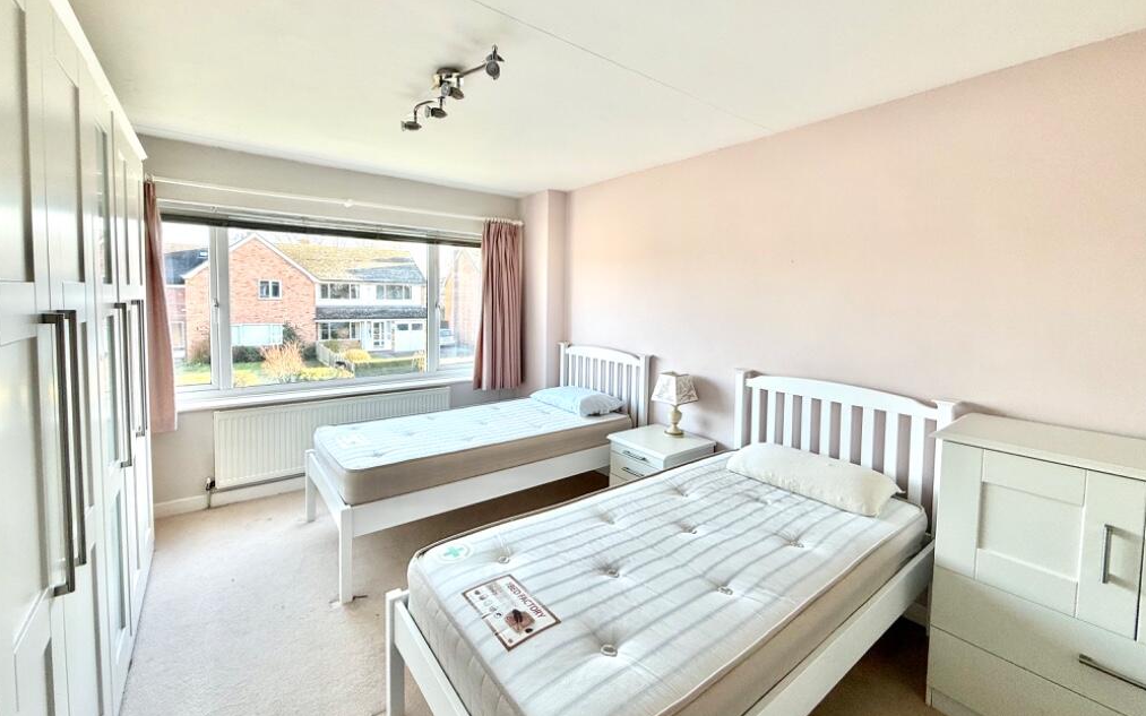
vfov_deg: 74.6
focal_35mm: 15
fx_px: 468
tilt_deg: -3.2
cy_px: 322
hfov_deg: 101.5
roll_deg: -0.9
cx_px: 572
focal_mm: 2.22
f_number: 2.2
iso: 64
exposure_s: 1/118
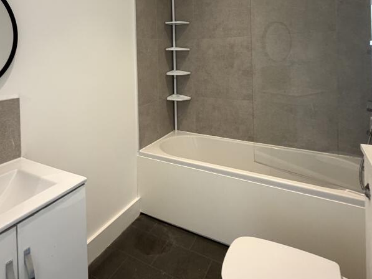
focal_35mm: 24
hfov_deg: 70.8
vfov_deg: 53.4
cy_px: 59
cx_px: 147
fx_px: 258
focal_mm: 2.22
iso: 250
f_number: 2.2
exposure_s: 1/50
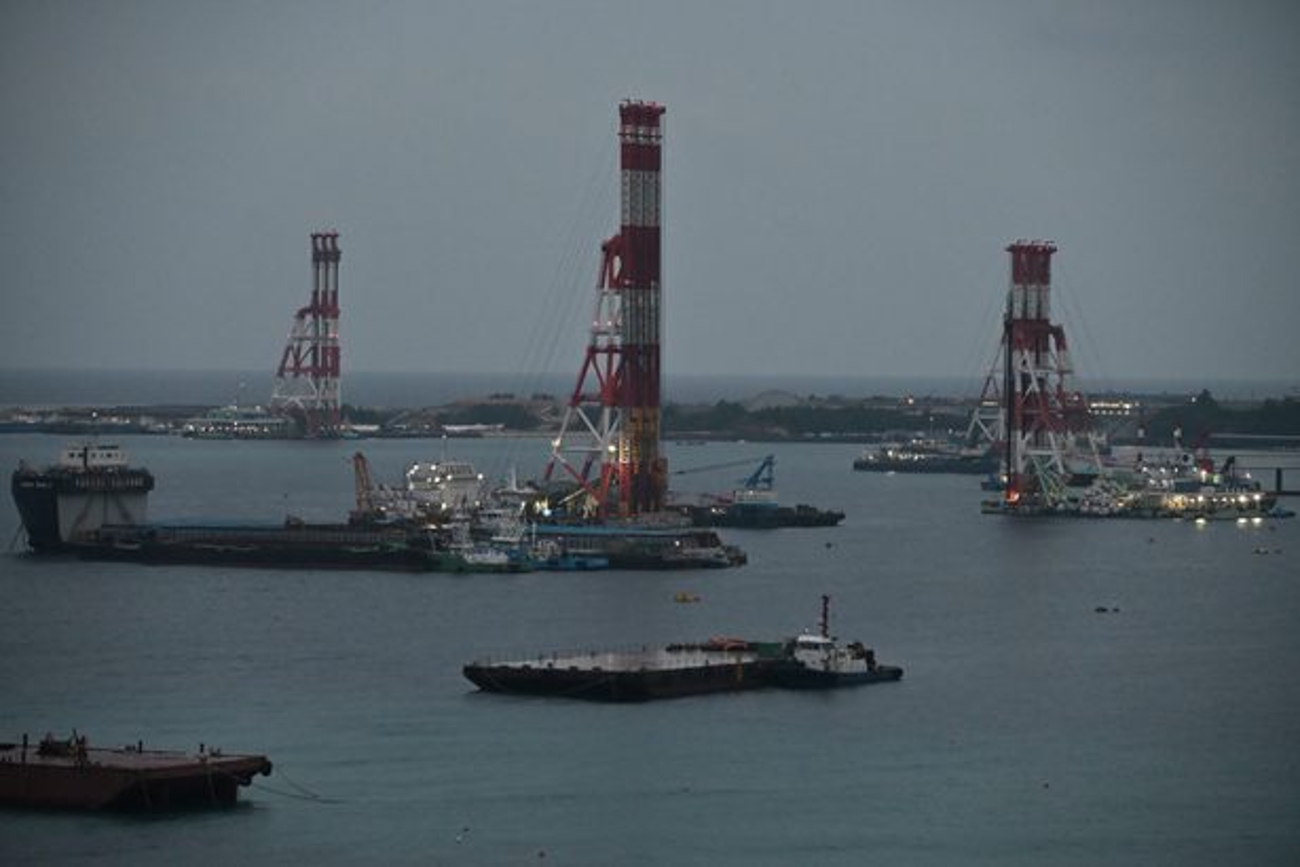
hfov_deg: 14.0
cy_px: 434
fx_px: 5308
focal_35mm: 147
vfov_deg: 9.3
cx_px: 650
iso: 3200
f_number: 5.6
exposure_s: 1/125
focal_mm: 98
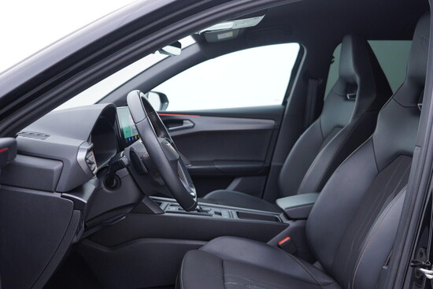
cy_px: 144
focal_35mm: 36
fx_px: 433
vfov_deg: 36.9
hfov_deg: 53.1
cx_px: 216
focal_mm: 24
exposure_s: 1/40
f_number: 2.8
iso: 125
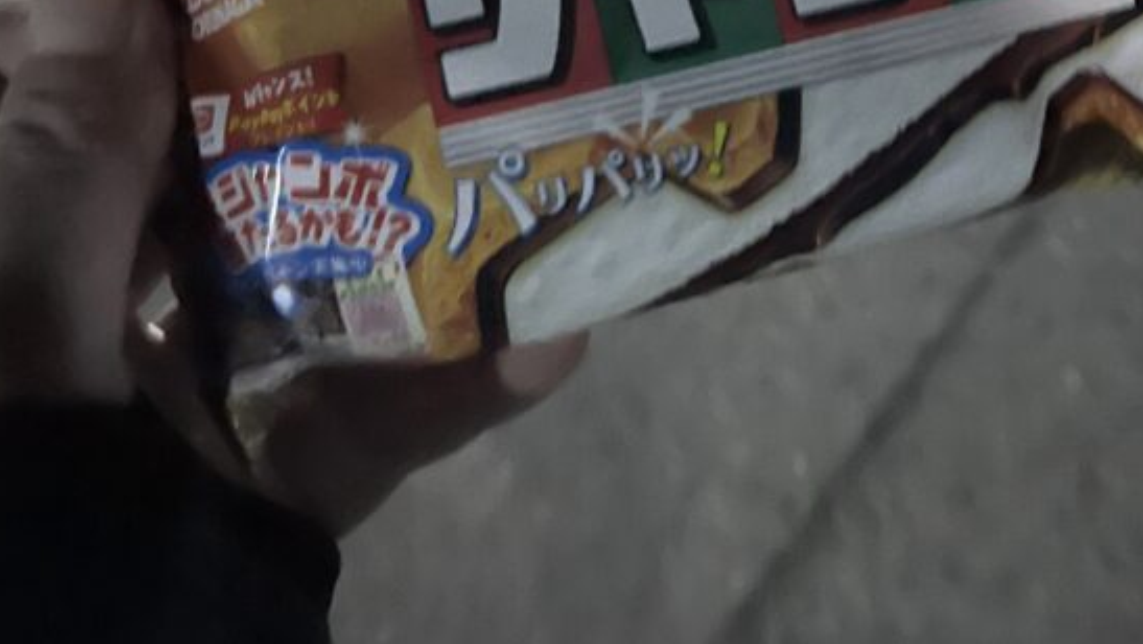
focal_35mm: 53
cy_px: -56
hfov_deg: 38.8
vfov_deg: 21.5
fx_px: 1607
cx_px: 742
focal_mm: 5.1
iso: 1250
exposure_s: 1/20
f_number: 1.6
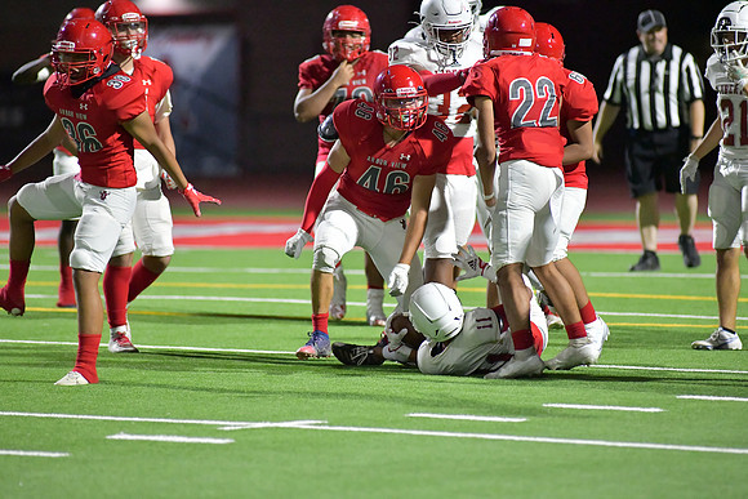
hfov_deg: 6.9
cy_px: 250
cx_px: 374
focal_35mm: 300
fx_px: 6234
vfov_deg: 4.6
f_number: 4
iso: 11400
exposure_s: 1/1250
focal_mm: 300
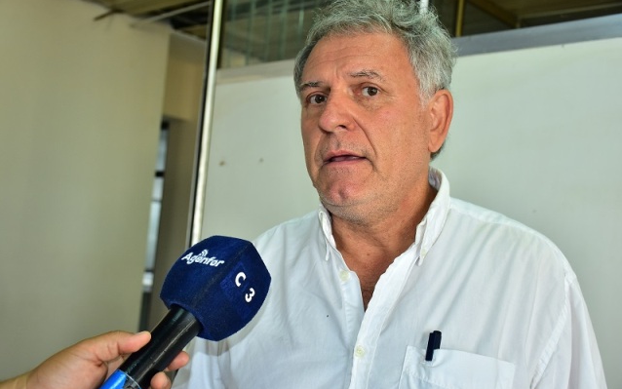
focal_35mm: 46
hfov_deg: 43.5
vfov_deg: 28.0
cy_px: 202
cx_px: 311
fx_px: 780
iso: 500
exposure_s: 1/125
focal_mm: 30
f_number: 4.5
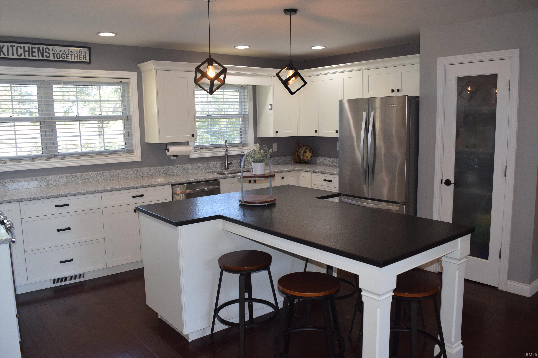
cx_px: 269
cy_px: 179
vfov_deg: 47.9
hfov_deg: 67.4
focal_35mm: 27
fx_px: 403
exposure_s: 1/125
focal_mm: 18
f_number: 5.6
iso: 800
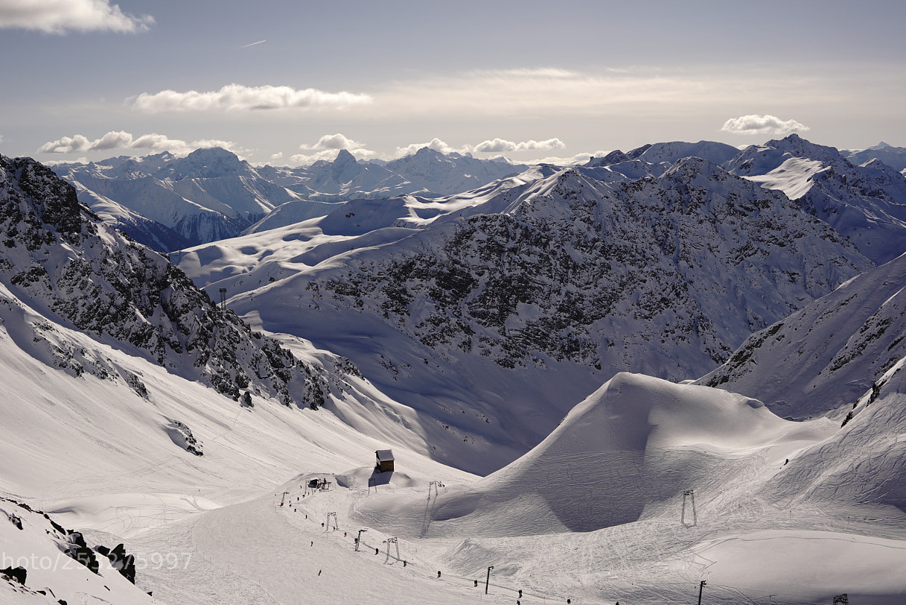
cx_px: 399
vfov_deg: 29.1
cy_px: 222
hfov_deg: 42.7
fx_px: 1158
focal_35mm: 46
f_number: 5.6
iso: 125
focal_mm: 35
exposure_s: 1/3200
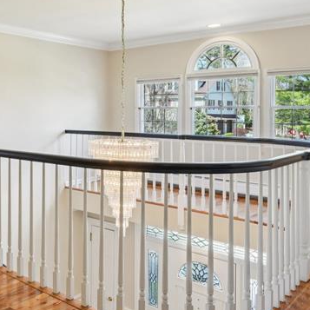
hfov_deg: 37.8
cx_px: 11
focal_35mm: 40
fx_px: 407
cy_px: 118
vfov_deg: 41.4
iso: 320
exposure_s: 1/30
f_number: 9
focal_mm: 16.5
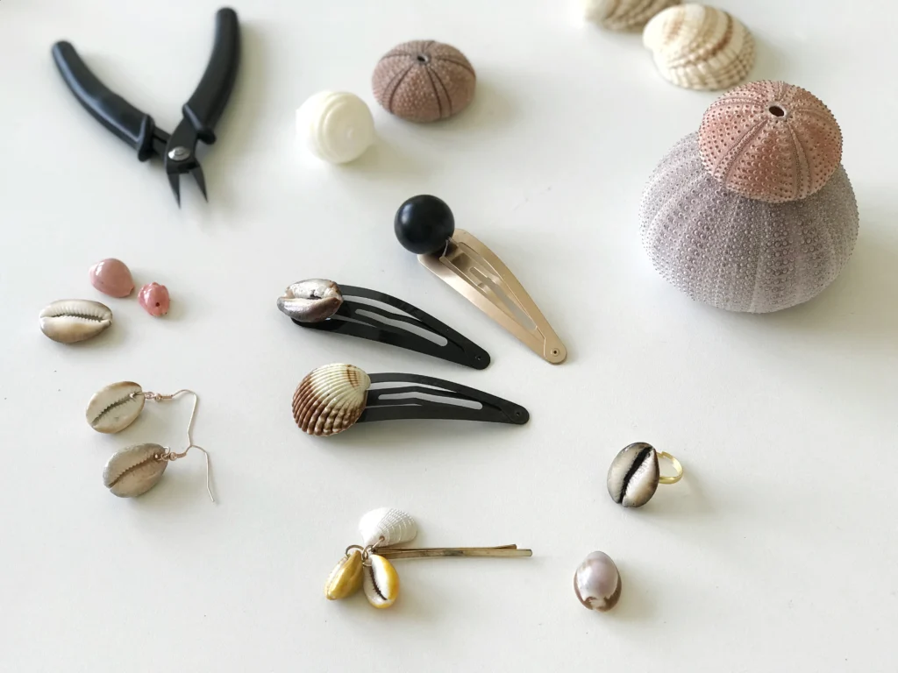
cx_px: 449
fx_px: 1479
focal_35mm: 57
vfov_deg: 25.7
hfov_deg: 33.8
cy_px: 336
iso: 40
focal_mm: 6.6
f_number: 2.8
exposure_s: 1/50
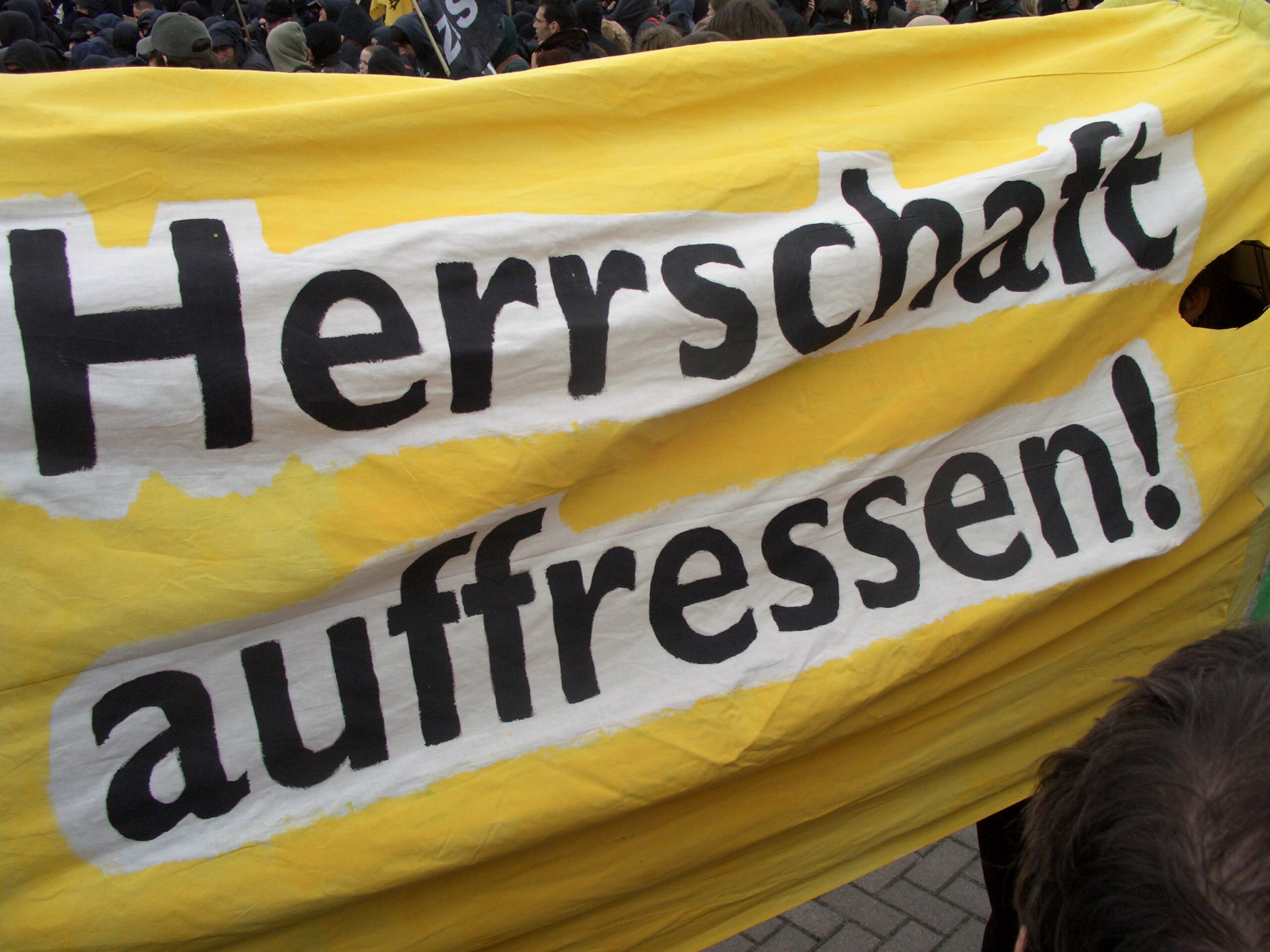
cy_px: 476
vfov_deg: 42.9
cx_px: 635
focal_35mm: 33
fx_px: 1211
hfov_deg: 55.4
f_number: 4
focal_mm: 7.1
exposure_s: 1/640
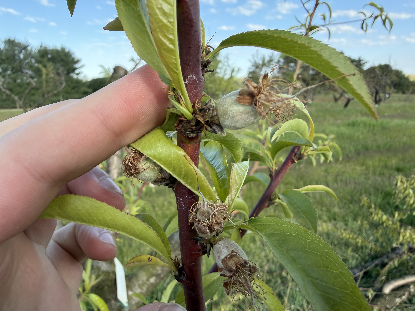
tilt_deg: -14.7
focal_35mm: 24
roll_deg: +0.6
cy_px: 156
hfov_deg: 71.6
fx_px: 288
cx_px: 208
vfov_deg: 56.8
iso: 50
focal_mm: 2.22
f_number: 2.2
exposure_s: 1/368
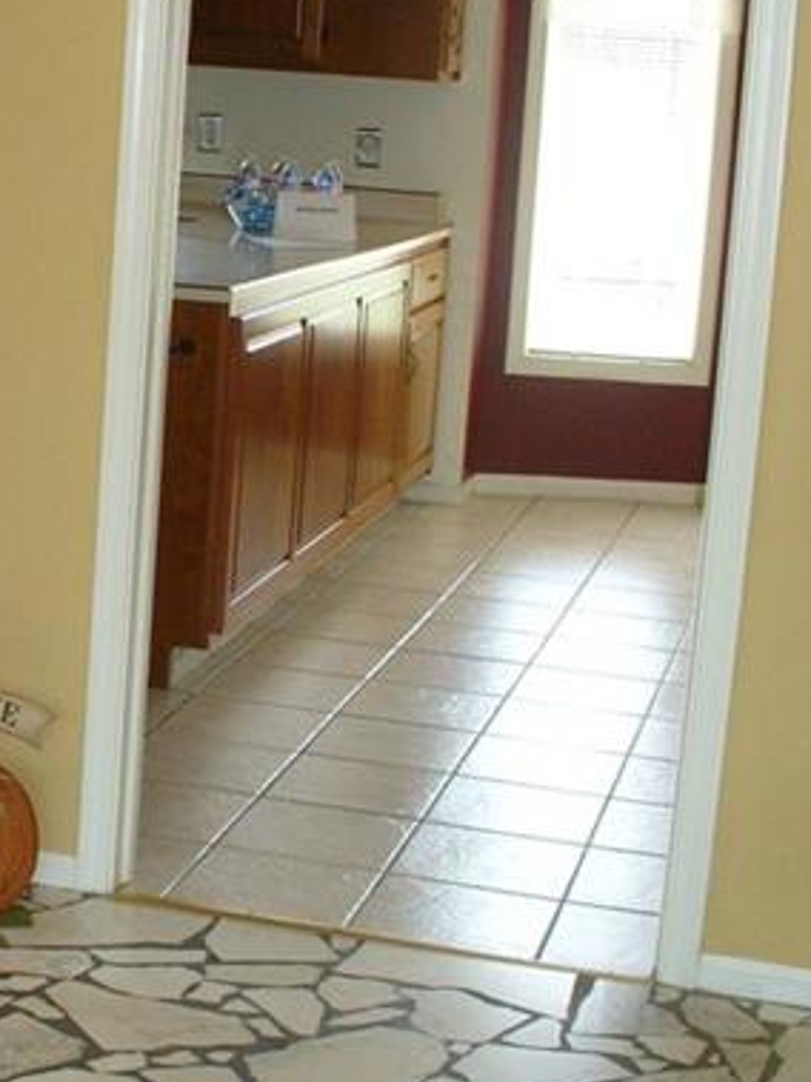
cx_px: 69
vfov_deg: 26.0
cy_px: 482
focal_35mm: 75
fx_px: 2344
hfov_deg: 19.2
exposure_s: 1/60
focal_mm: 6.1
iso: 200
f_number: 2.8
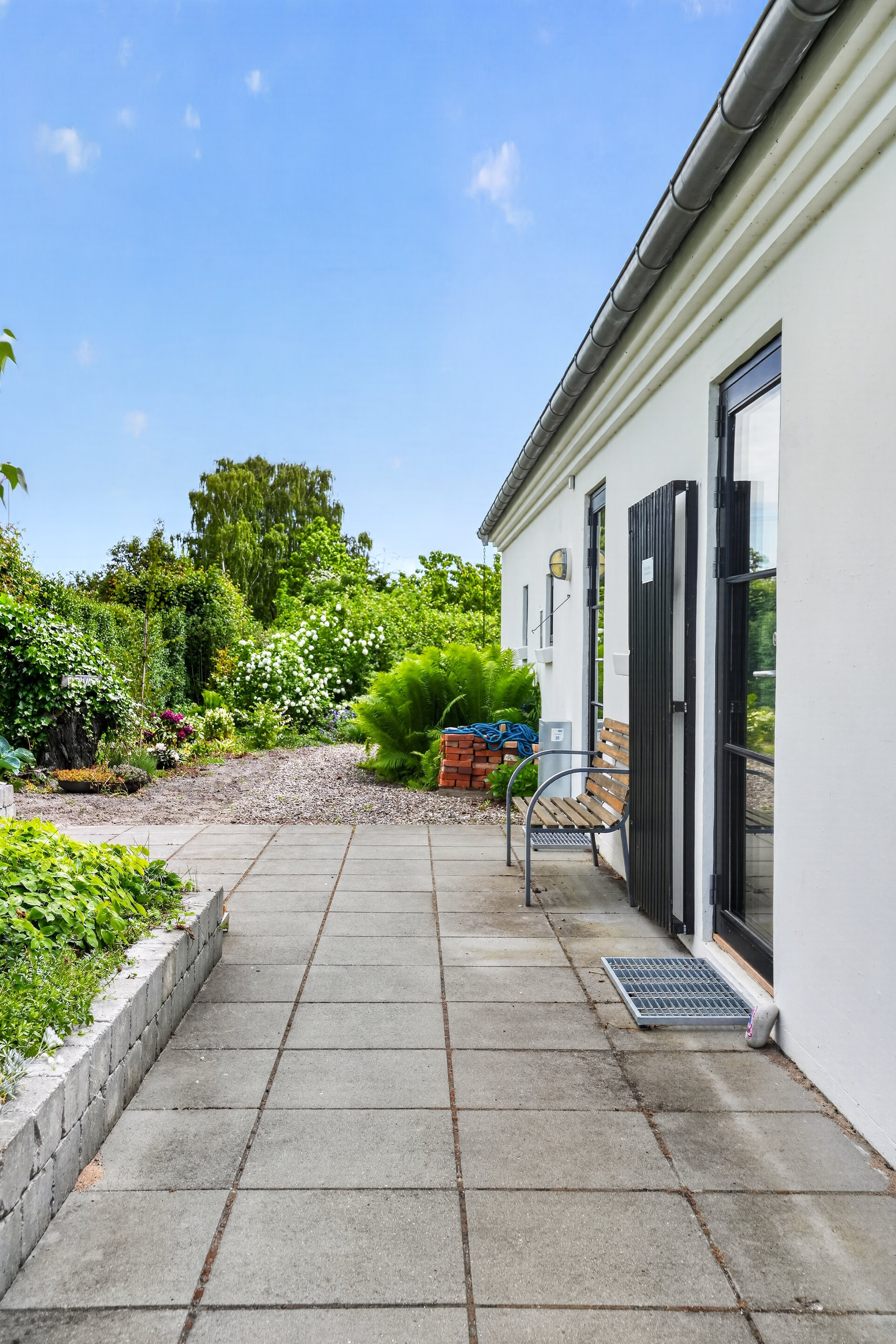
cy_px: 672
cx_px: 448
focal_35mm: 34
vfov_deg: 55.8
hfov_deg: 38.9
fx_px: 1270
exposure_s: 1/400
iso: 400
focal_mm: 34
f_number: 8
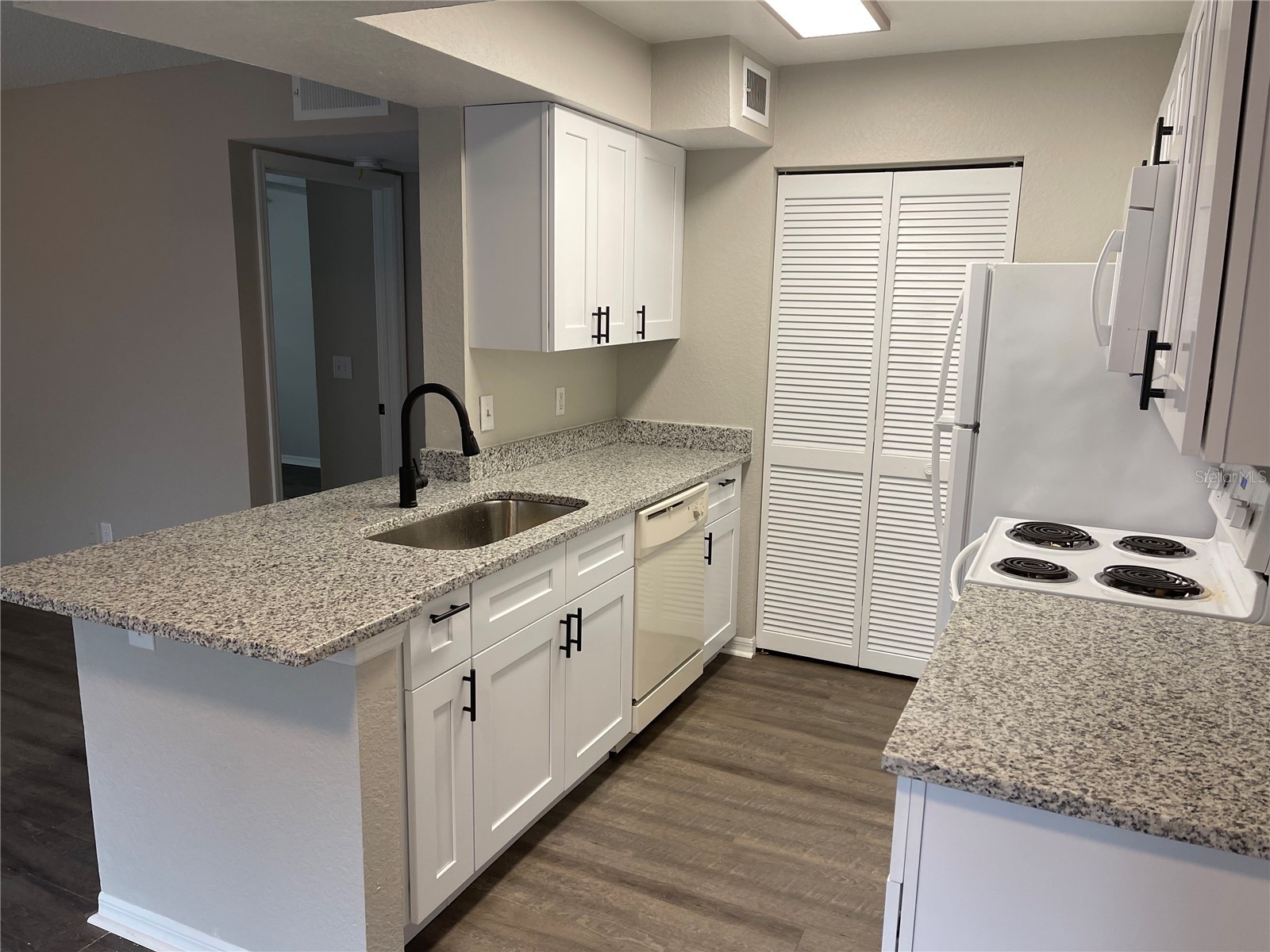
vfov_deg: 53.1
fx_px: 954
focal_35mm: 26
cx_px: 635
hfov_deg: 67.3
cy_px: 476
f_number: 1.6
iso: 80
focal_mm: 5.1
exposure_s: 1/120
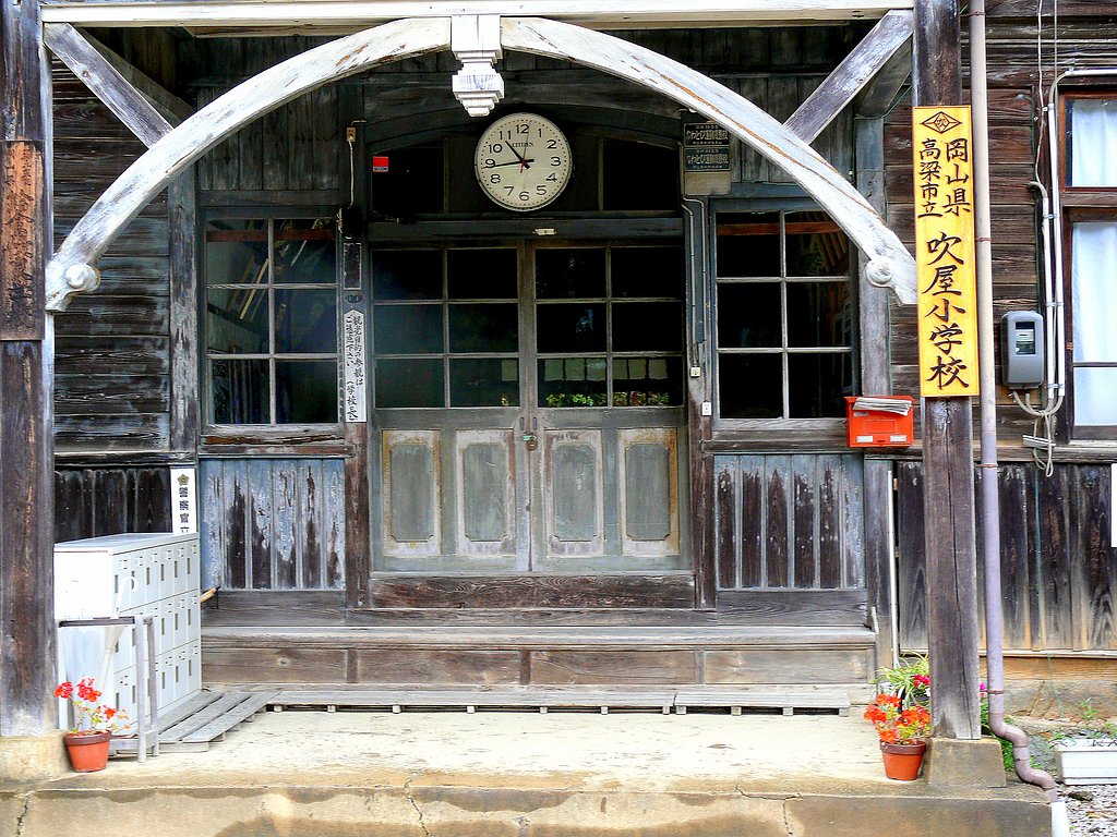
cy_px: 418
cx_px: 558
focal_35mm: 63
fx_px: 2033
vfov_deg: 23.3
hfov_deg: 30.7
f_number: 4.5
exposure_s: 1/15
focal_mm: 13.3
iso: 100
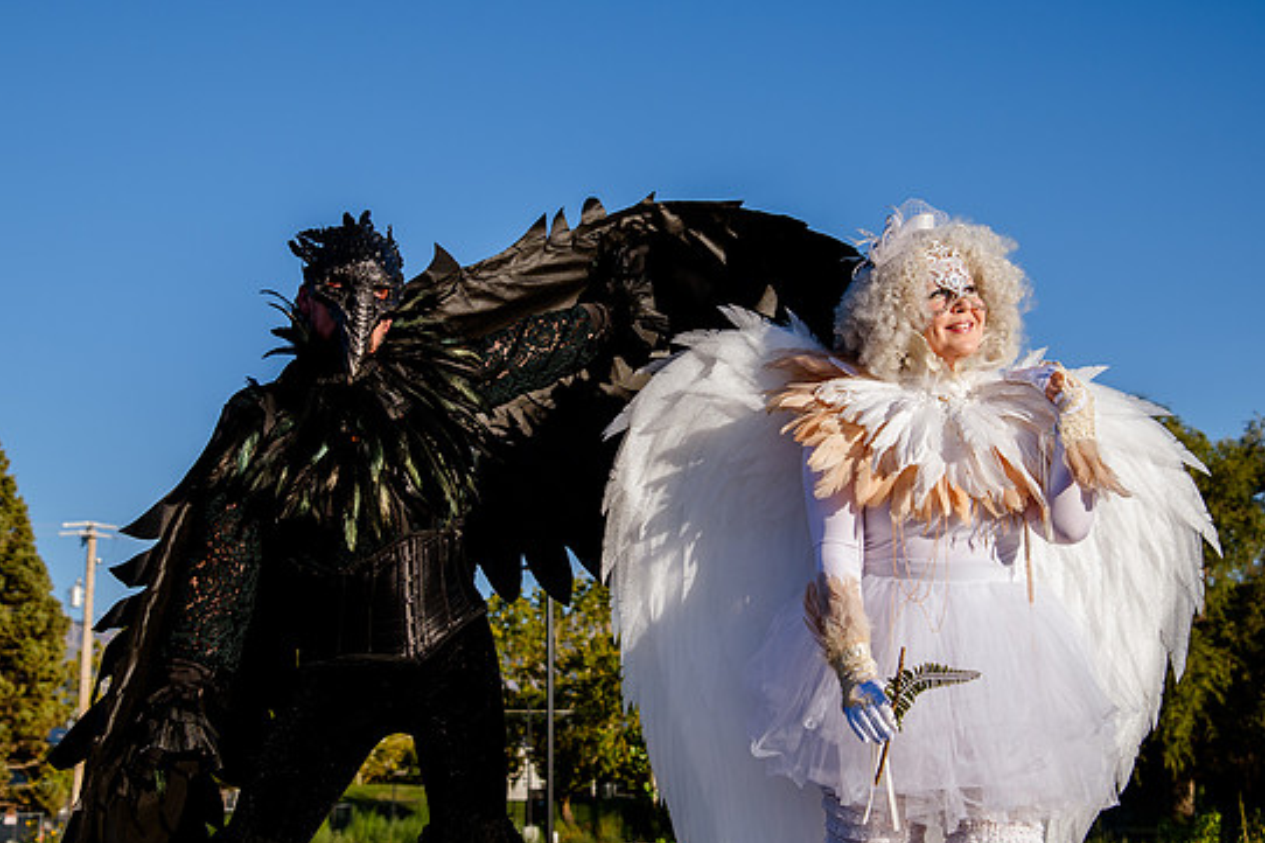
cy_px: 373
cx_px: 608
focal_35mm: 58
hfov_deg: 34.5
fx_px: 2037
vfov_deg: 23.4
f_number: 5.6
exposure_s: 1/800
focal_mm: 50
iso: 200
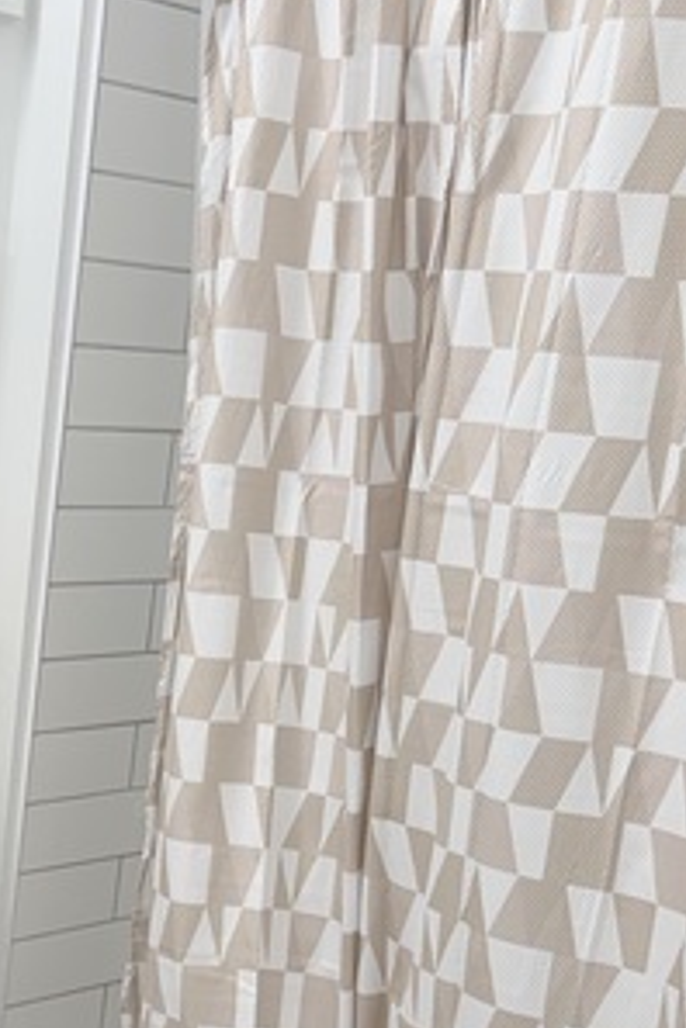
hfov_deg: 23.0
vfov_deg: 34.9
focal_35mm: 56
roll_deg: -5.1
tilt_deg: -9.8
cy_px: 774
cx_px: -28
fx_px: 1601
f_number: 1.78
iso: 80
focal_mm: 6.76
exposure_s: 1/120
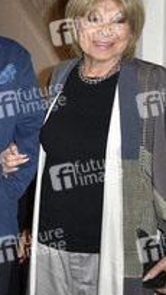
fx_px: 523
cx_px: -96
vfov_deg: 31.4
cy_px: 137
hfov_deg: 16.2
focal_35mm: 67
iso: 1250
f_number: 5.6
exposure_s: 1/200
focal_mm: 29
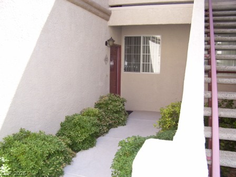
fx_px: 232
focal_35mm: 34
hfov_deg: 54.0
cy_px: 88
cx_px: 118
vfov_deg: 41.8
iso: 80
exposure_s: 1/250
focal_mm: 5.6
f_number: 2.7
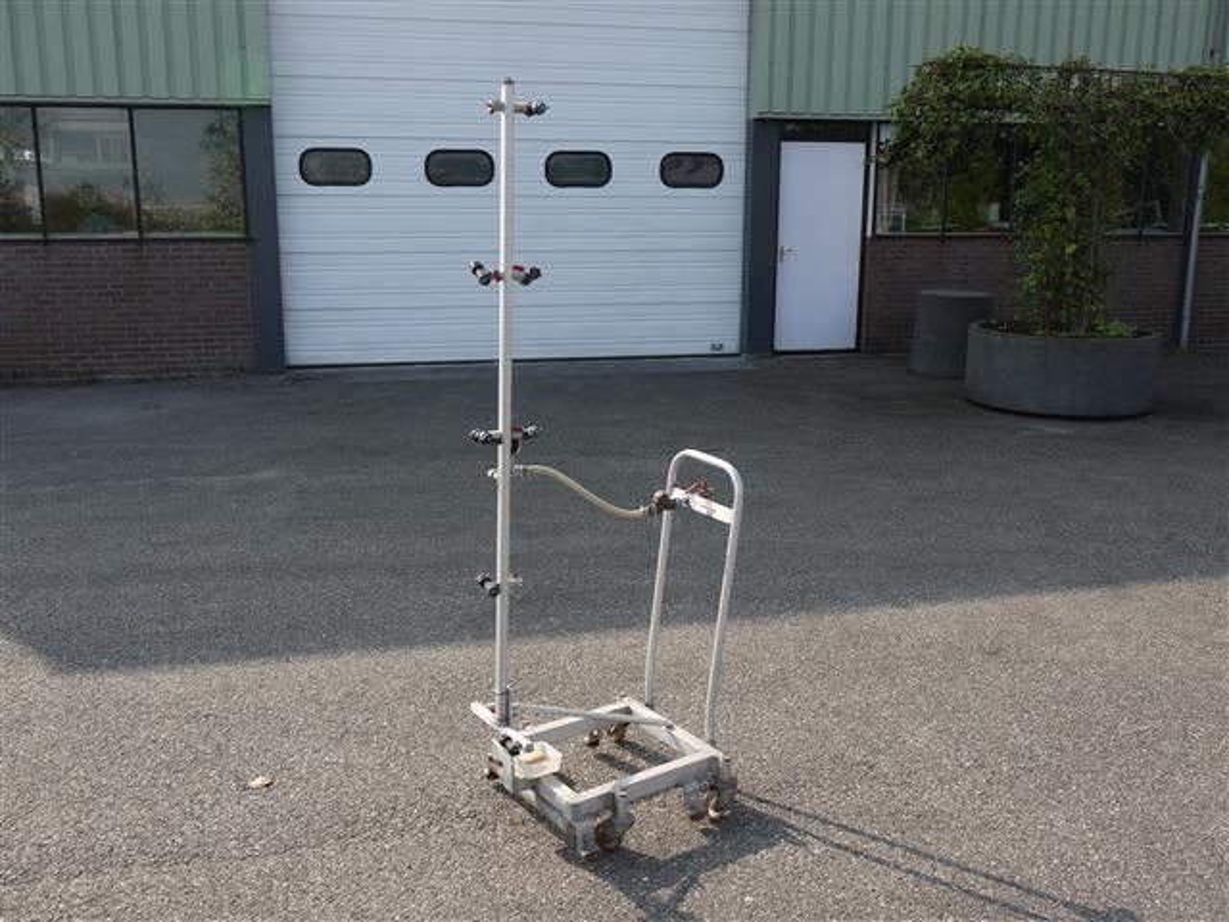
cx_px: 614
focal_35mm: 34
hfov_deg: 54.0
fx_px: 1207
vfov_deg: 41.8
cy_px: 461
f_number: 6.3
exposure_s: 1/250
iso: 100
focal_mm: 17
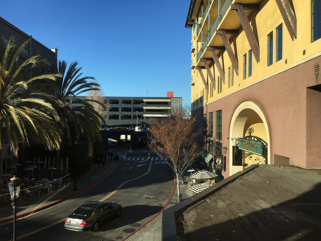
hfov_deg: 61.7
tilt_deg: -0.2
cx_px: 160
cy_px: 120
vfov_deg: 48.2
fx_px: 269
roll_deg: -0.5
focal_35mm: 29
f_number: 2.2
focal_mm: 4.15
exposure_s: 1/986
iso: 25
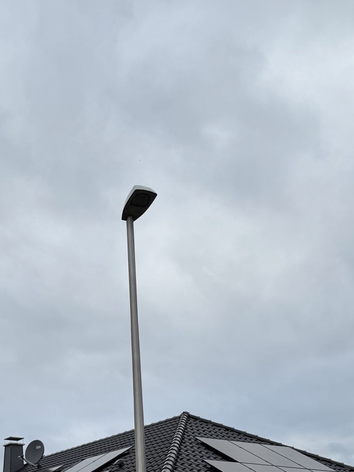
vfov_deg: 34.6
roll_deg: +0.4
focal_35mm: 53
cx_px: 135
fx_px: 723
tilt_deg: +15.8
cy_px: 403
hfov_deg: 27.4
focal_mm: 6.76
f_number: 1.78
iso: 80
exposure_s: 1/1522
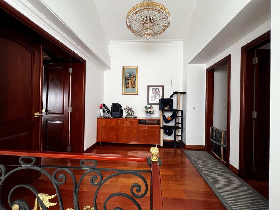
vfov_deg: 89.9
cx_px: 140
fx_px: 105
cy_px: 105
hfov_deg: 106.2
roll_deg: -1.1
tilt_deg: -0.6
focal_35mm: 13
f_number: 1.8
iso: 100
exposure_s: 1/99
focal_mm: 1.57
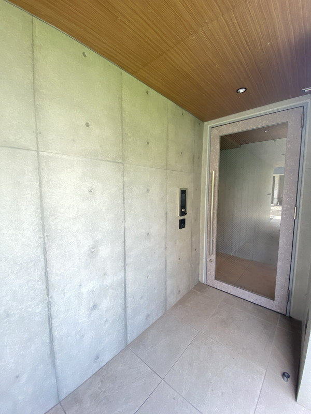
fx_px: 156
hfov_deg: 89.9
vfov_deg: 106.2
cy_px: 207
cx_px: 156
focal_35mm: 13
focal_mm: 1.54
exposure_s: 1/60
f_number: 2.4
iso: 320
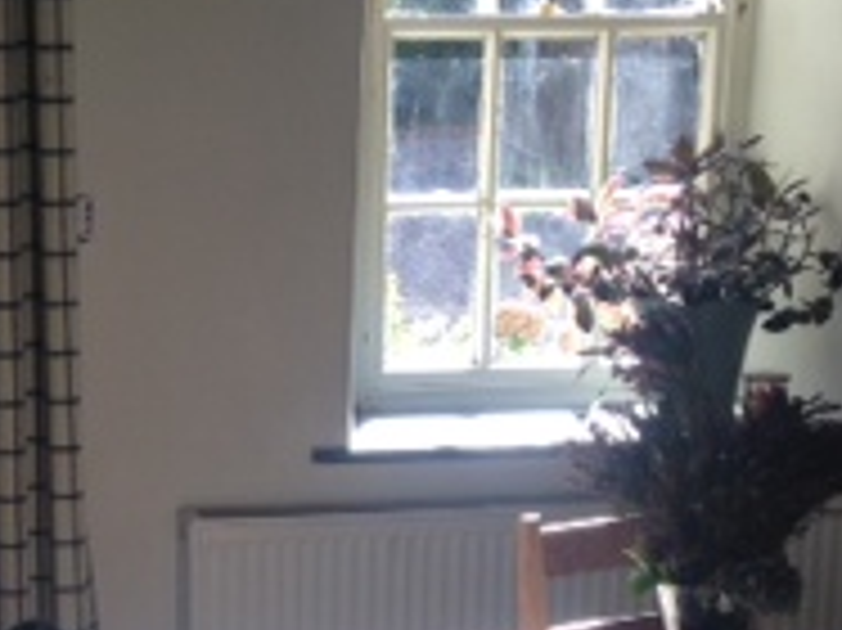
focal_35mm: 113
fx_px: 2747
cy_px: 724
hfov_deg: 17.3
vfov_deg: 12.8
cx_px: 212
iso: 50
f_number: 2.4
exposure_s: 1/124
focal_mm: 4.12
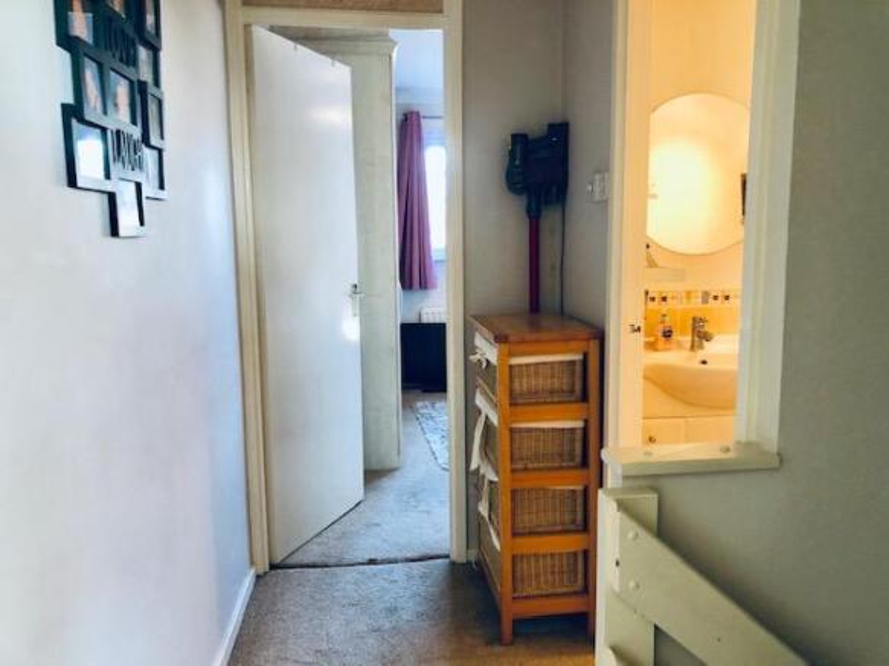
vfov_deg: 49.7
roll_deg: +0.8
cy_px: 333
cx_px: 444
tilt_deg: -7.3
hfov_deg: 63.5
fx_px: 719
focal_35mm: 28
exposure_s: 1/17
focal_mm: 4
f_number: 1.8
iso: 64
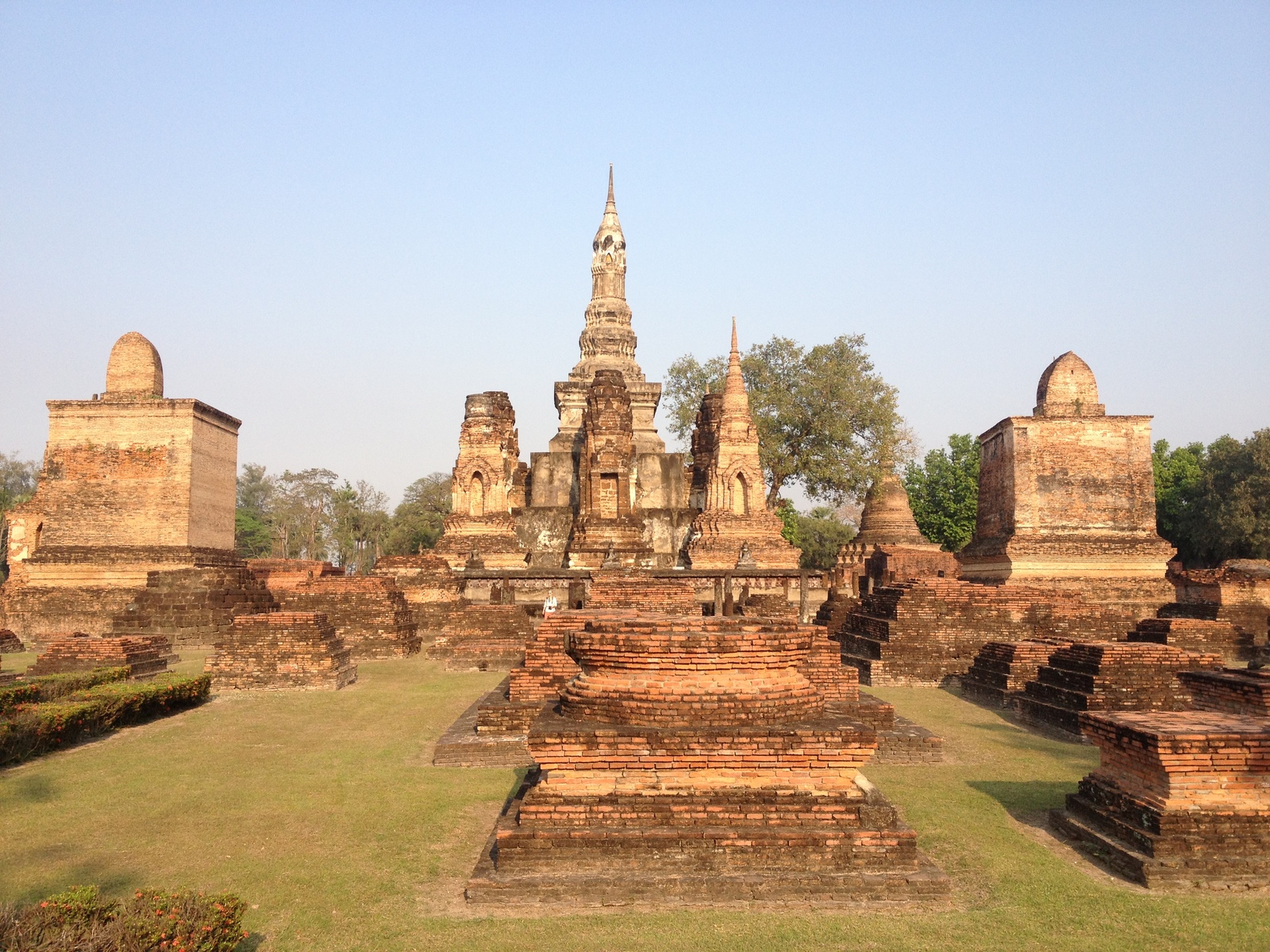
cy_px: 476
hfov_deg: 52.6
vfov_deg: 40.7
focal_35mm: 35
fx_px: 1284
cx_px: 635
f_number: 2.4
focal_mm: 4.28
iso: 50
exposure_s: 1/767
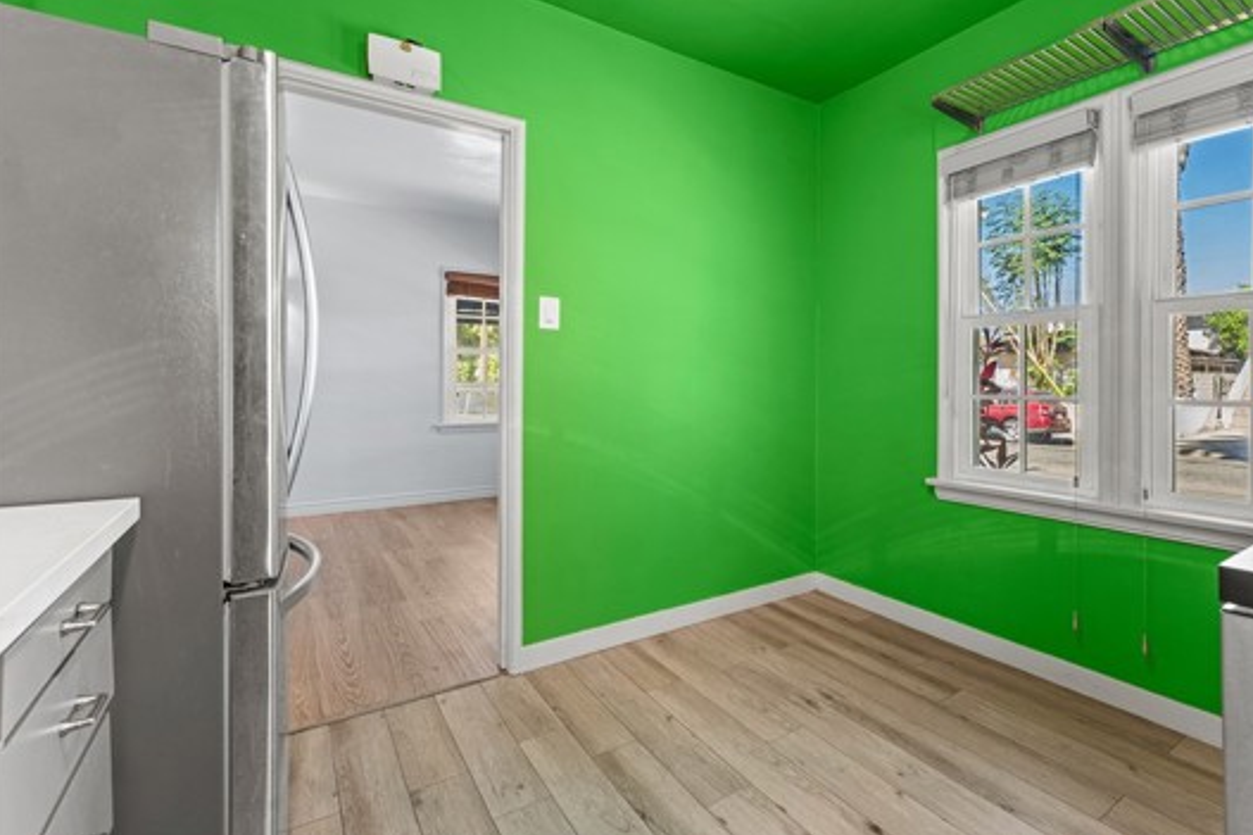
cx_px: 749
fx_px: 591
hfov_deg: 92.1
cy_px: 389
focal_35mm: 17
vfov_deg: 70.3
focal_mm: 14
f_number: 6.3
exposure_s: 1/5
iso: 320
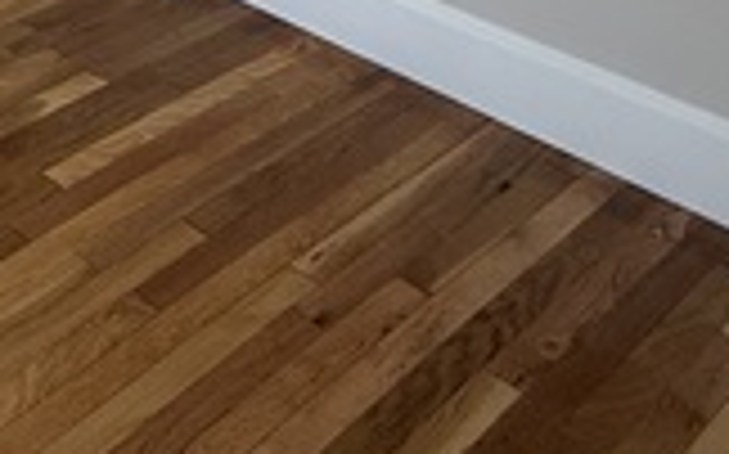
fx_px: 1211
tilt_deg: -8.9
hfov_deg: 27.1
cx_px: -263
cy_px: -445
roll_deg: +0.7
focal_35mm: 61
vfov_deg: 16.4
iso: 100
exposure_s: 1/99
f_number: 2.2
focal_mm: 2.22
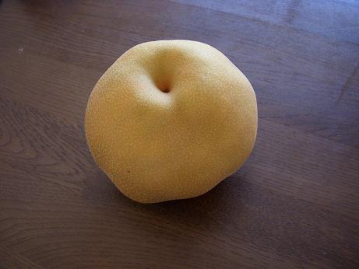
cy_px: 134
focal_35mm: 38
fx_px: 394
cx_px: 180
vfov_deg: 37.7
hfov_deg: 49.0
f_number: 3.3
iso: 125
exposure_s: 1/30
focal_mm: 6.3
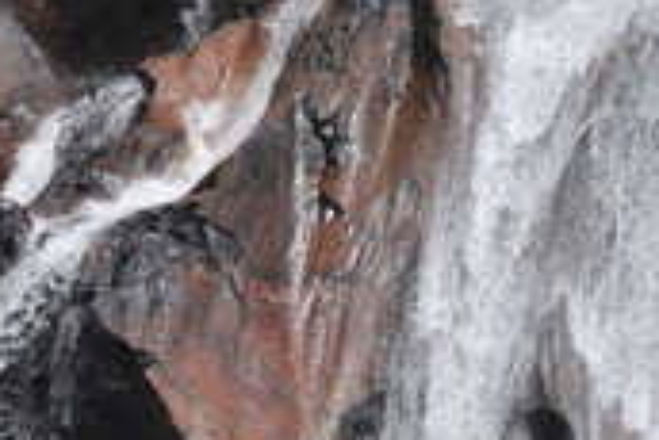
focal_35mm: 195
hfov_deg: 10.3
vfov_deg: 7.1
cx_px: 816
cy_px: 218
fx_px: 3572
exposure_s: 1/500
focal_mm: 28
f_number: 11
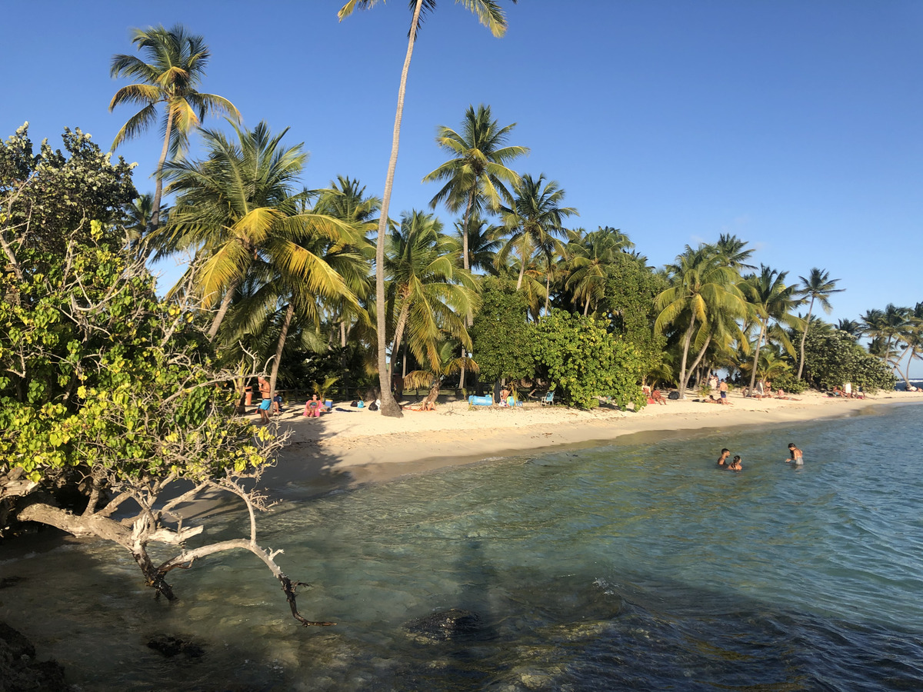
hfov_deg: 63.4
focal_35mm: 28
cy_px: 346
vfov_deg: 49.7
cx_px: 462
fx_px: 747
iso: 20
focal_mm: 4
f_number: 1.8
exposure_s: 1/1548
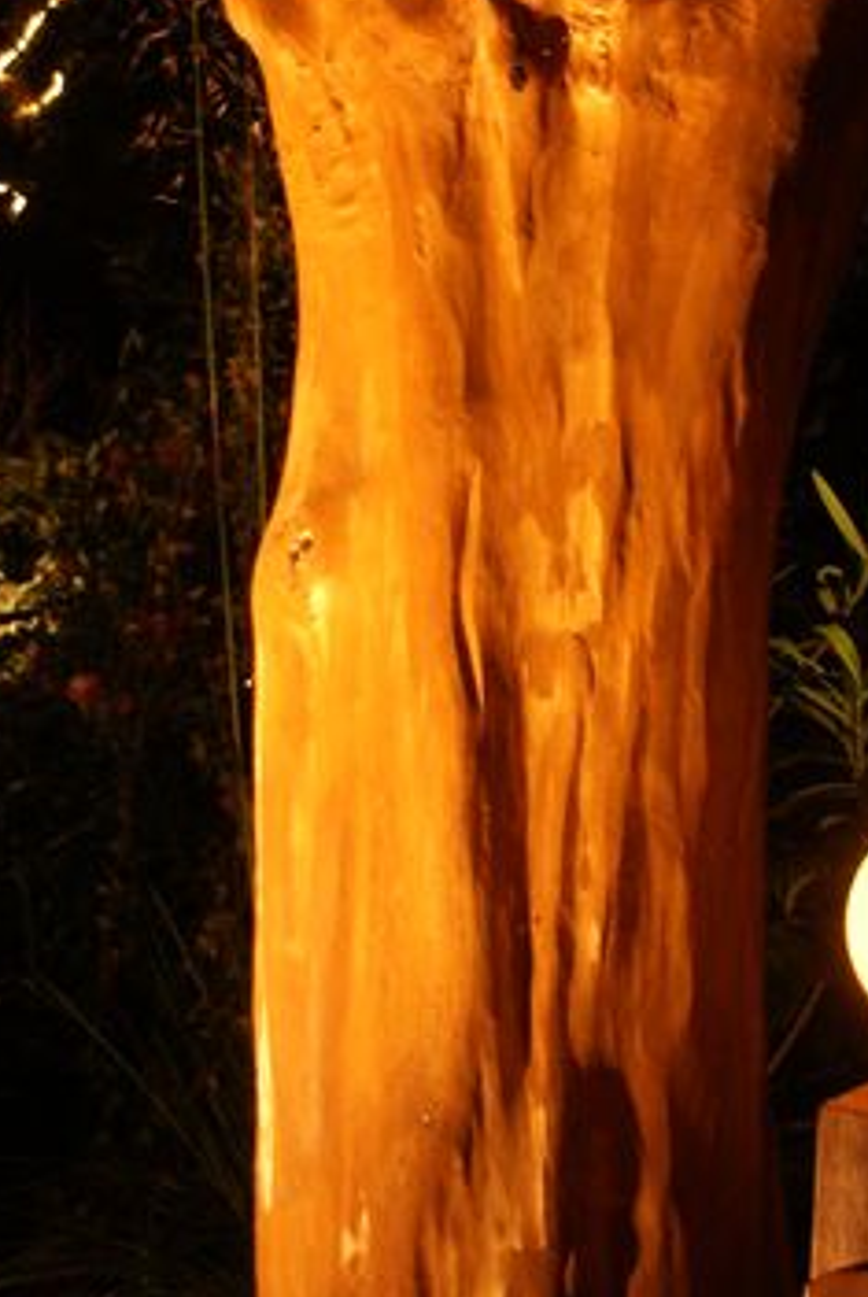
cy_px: 366
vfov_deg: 20.3
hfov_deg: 13.7
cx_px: 639
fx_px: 3606
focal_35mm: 100
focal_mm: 26
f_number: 4.5
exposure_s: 1/5
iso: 400
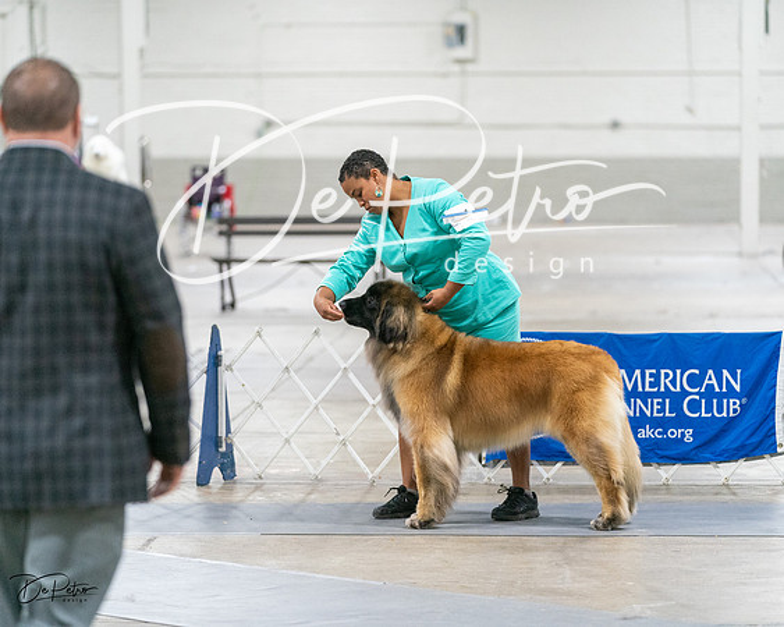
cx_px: 392
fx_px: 3605
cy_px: 314
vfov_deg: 9.9
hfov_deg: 12.4
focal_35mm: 155
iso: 5000
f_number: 2.8
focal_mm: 138
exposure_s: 1/200
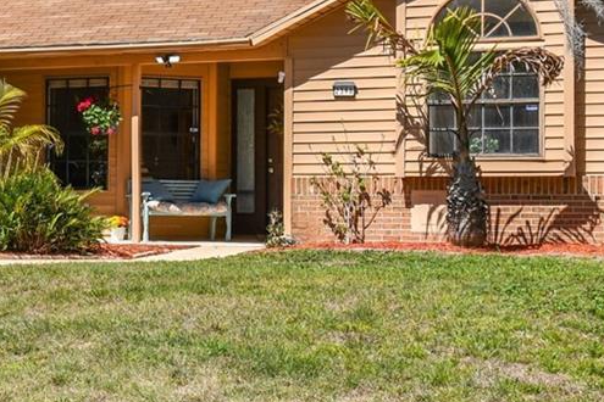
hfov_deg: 20.2
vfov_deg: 14.1
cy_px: 238
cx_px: -46
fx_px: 1627
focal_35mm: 97
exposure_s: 1/400
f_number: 7.1
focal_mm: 20
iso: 100
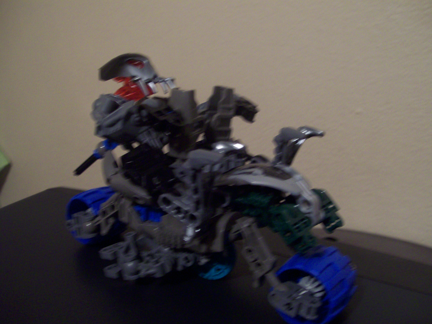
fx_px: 449
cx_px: 216
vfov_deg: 39.7
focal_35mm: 36
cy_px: 162
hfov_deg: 51.4
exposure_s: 1/8
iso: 160
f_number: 2.7
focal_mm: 6
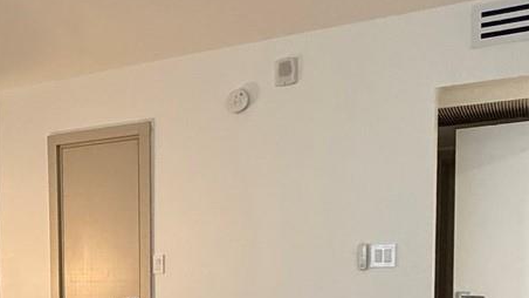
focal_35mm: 54
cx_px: 33
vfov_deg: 21.0
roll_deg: +0.9
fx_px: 757
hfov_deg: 35.7
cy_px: 333
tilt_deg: -4.1
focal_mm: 2.22
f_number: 2.2
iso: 500
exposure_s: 1/60
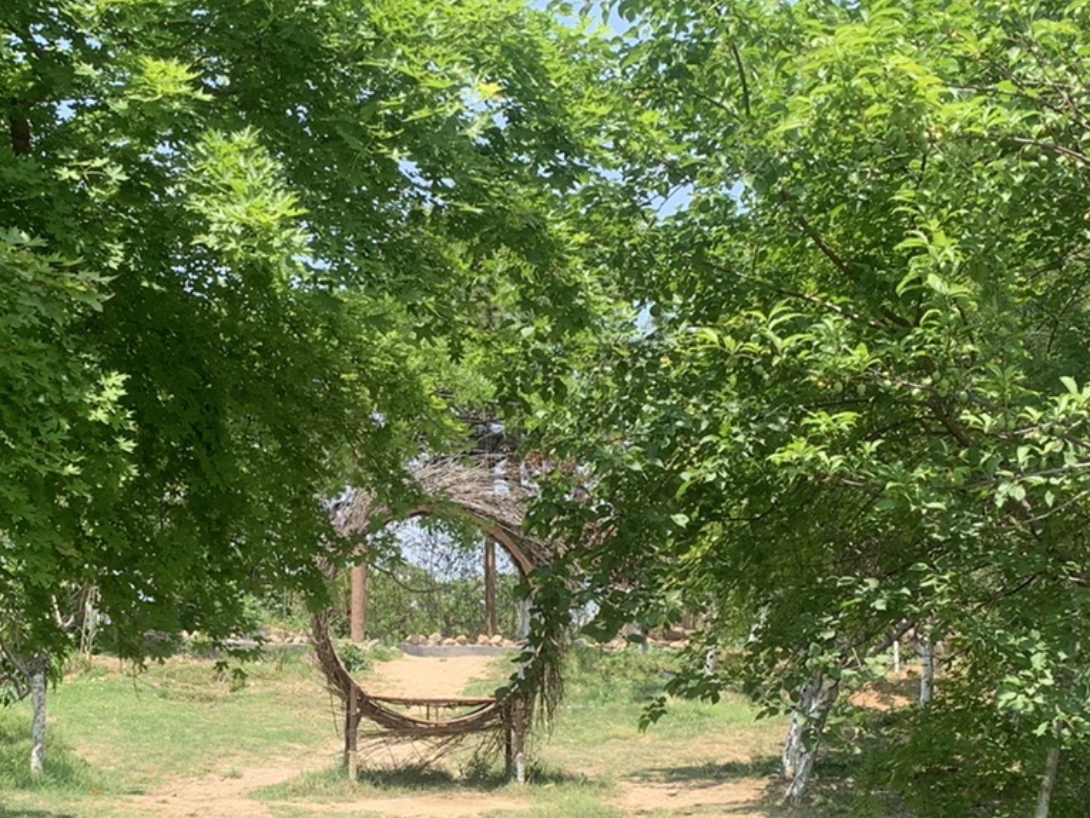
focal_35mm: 68
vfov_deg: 21.5
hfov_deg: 28.4
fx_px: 2142
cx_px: 355
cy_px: 601
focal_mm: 4.25
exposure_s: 1/696
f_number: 1.8
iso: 25
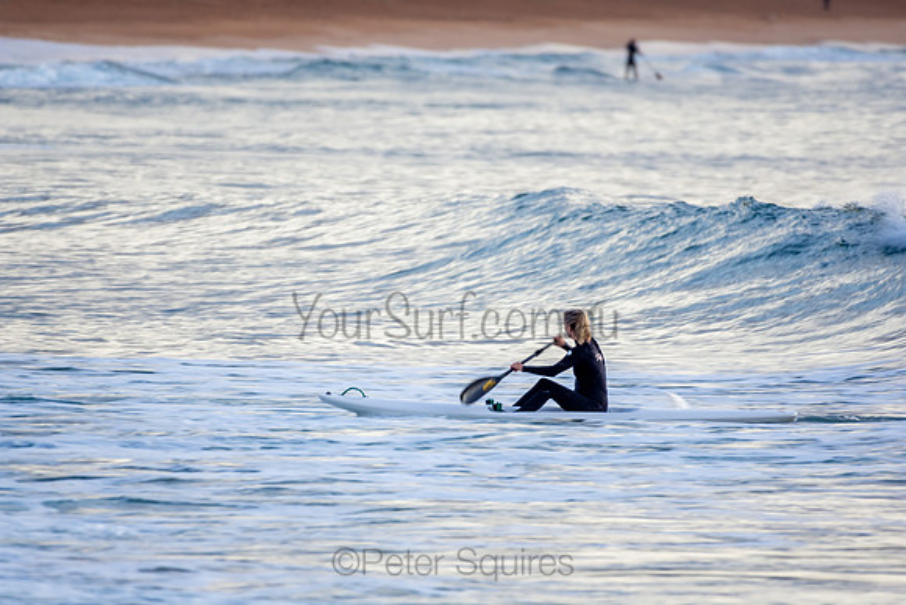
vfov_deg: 1.8
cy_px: 302
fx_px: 18879
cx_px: 453
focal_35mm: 750
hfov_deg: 2.7
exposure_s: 1/50
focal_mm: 500
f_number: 5.6
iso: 125
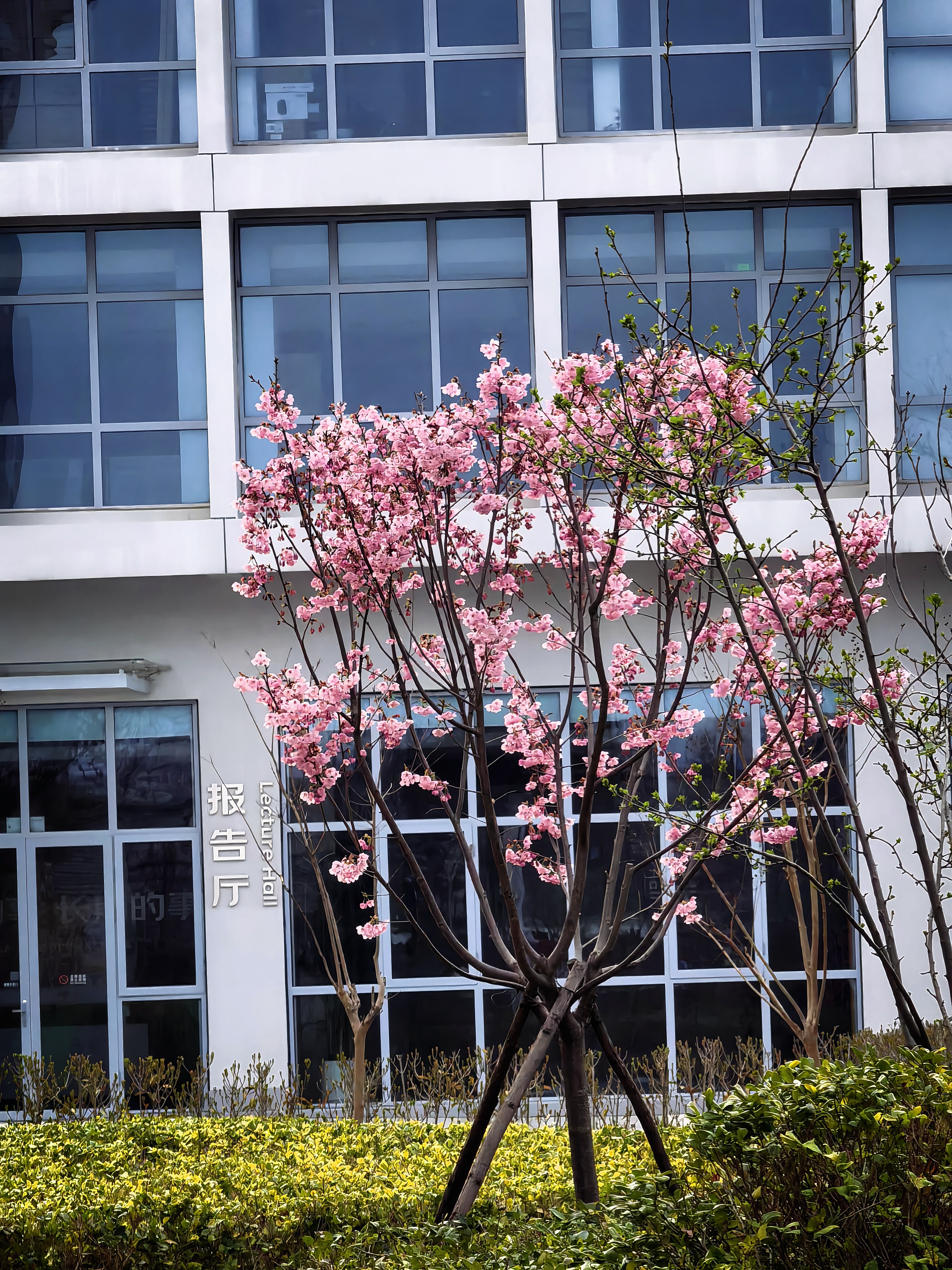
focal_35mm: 240
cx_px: 476
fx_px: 8801
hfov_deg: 6.2
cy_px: 635
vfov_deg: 8.2
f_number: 3.2
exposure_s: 1/261
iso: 640
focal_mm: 23.11
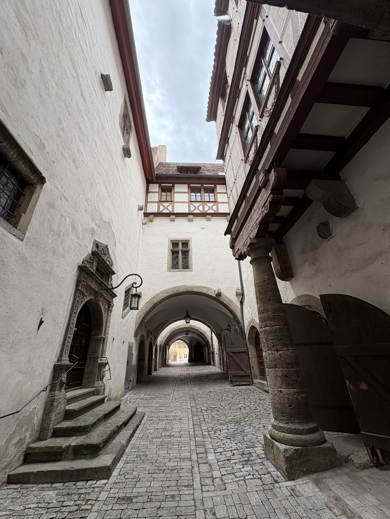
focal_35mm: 14
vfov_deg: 102.1
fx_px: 210
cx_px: 195
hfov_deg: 85.7
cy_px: 260
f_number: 2.2
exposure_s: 1/170
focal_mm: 2.22
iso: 40
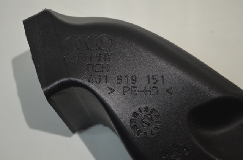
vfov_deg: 21.4
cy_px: 80
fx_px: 424
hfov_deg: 32.0
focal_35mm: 63
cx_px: 122
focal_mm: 42
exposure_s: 1/60
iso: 500
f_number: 5.3
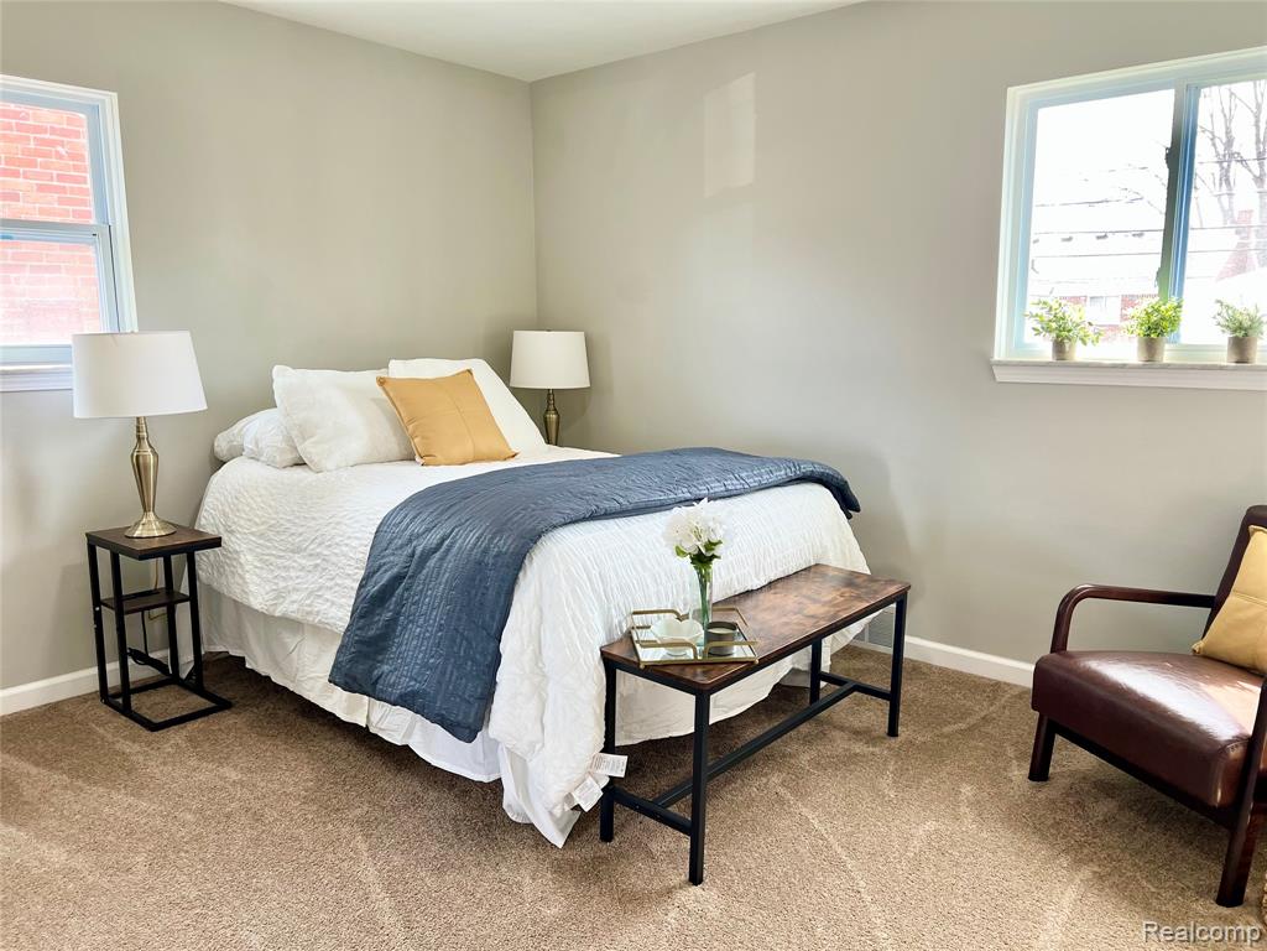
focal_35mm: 26
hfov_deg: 67.3
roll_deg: +0.3
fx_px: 952
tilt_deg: -9.8
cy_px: 476
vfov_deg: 53.1
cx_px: 634
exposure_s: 1/120
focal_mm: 5.7
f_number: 1.5
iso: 80
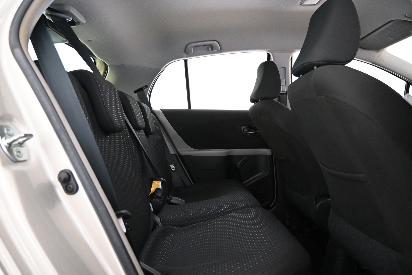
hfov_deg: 73.7
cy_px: 138
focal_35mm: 24
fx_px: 275
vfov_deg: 53.1
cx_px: 206
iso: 4500
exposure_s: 1/25
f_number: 3.5
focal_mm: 16
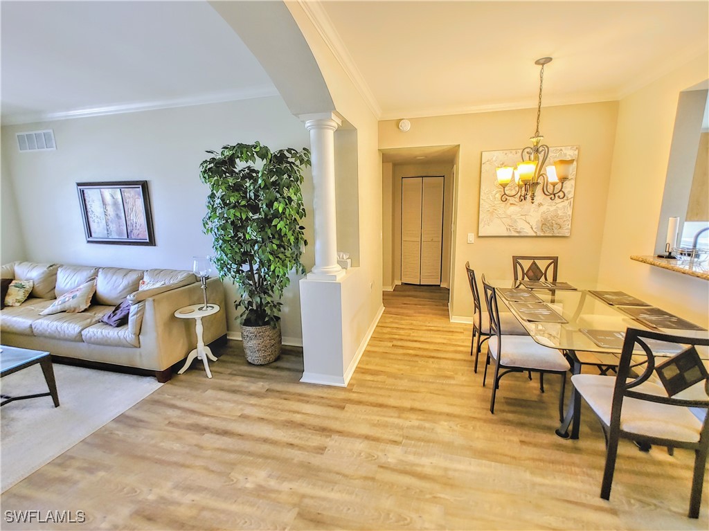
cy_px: 266
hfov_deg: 98.2
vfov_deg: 81.7
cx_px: 354
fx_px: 307
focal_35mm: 15
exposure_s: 1/24
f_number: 1.9
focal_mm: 1.78
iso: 100
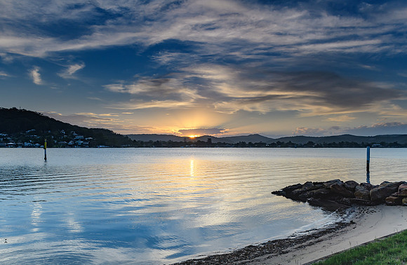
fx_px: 337
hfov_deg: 62.2
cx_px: 194
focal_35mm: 30
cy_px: 142
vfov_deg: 42.9
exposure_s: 1/100
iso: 320
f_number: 7.1
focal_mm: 19
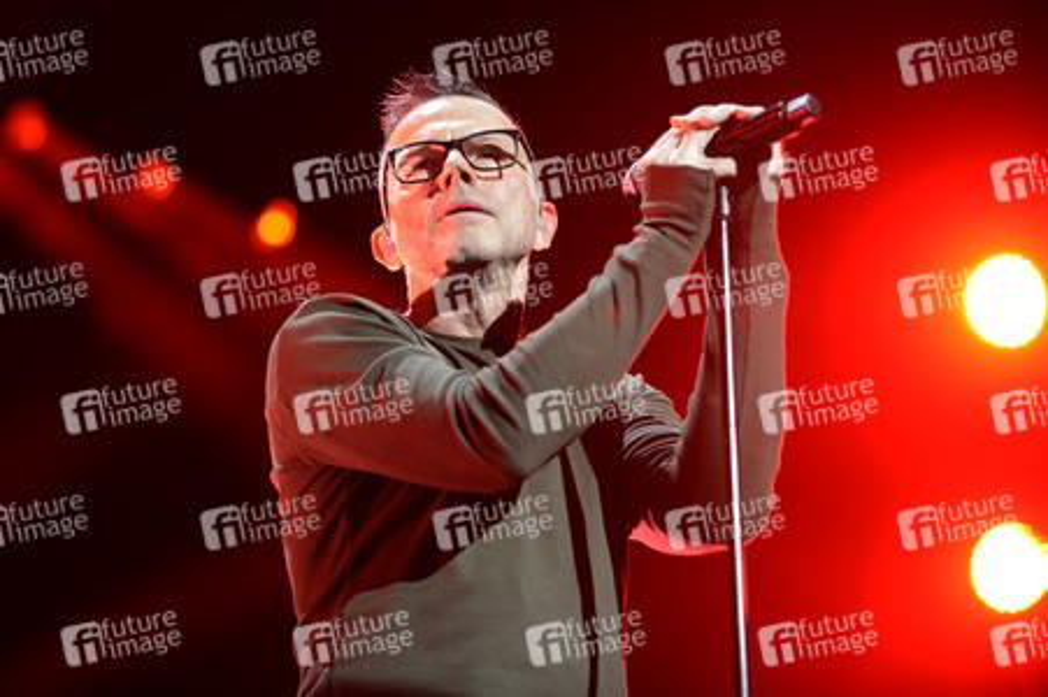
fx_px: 3491
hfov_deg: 17.1
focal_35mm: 120
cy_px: 348
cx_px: 524
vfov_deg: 11.4
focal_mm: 120
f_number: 2.8
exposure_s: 1/200
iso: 800
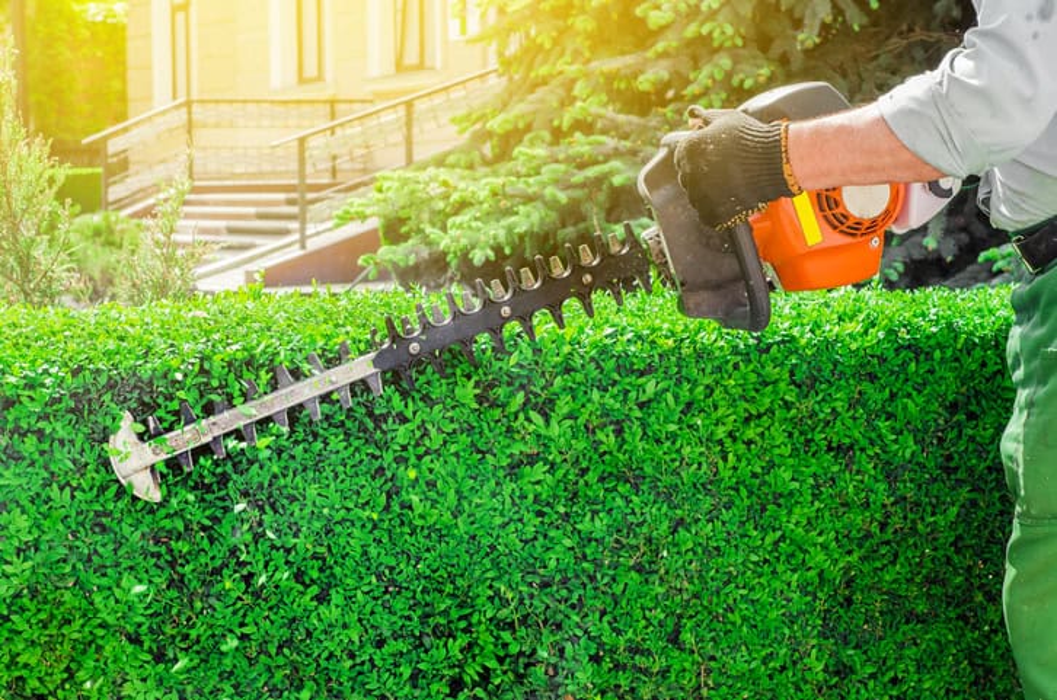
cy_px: 350
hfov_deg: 27.0
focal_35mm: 75
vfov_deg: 18.1
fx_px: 2198
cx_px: 528
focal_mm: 50
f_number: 8
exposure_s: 1/320
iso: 400
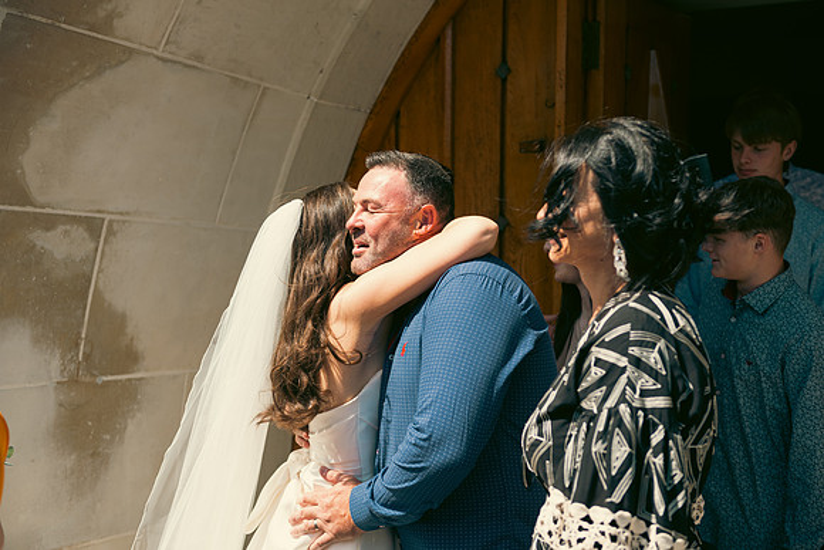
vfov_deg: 28.1
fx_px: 1099
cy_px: 275
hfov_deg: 41.1
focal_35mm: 48
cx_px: 412
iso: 100
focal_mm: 48
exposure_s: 1/800
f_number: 3.5
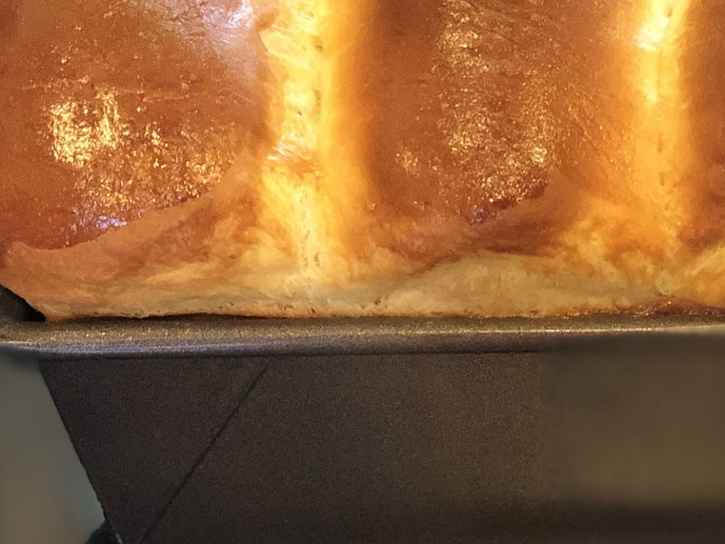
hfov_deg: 14.0
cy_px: 108
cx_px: 605
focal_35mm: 140
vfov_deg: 10.6
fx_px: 2933
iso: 160
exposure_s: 1/20
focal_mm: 6
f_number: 2.4
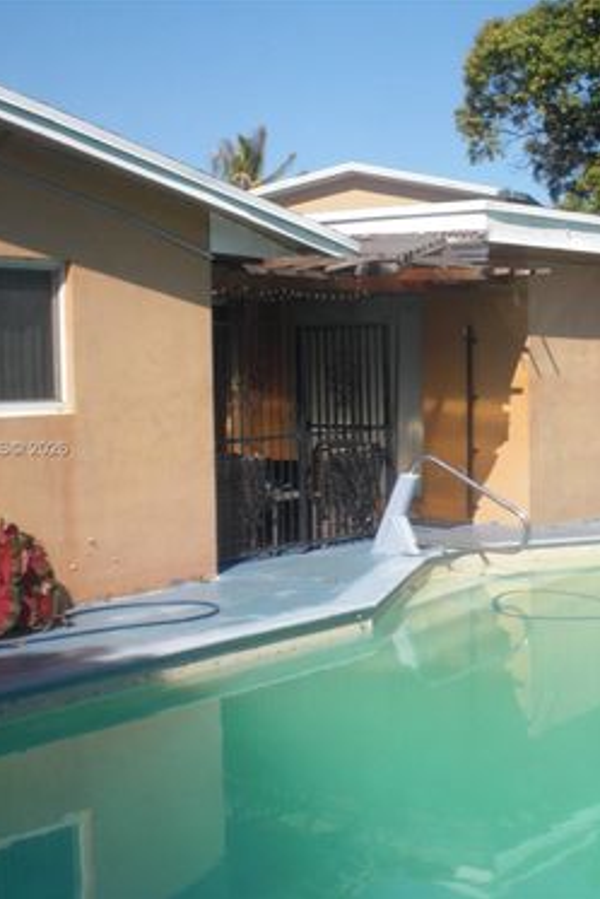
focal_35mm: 53
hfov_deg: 25.3
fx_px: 1324
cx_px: 436
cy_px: 450
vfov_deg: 37.5
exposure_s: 1/320
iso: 64
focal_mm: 6.3
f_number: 5.6
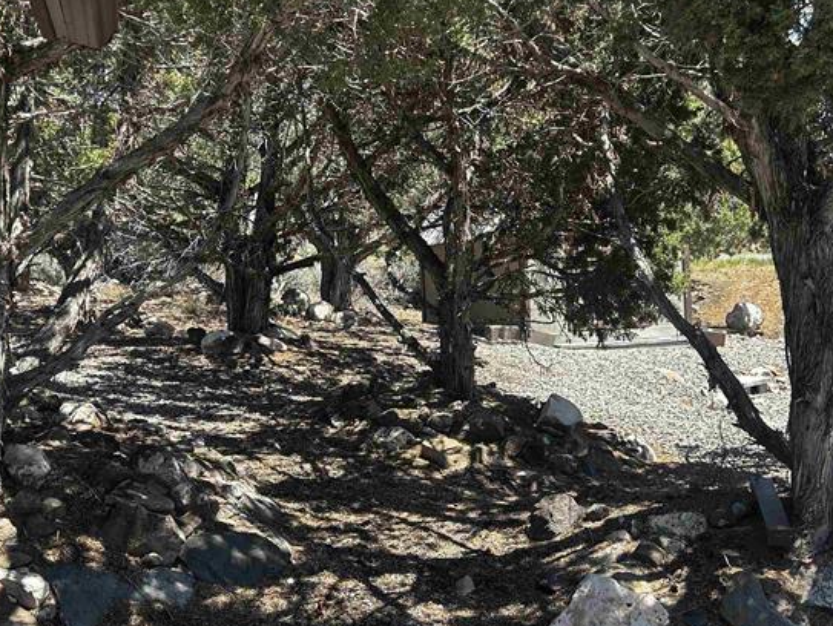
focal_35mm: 49
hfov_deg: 38.9
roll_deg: +2.7
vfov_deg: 29.7
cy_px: 279
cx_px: 446
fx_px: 1180
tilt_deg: +0.4
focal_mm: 5.7
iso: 50
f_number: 1.5
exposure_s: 1/965
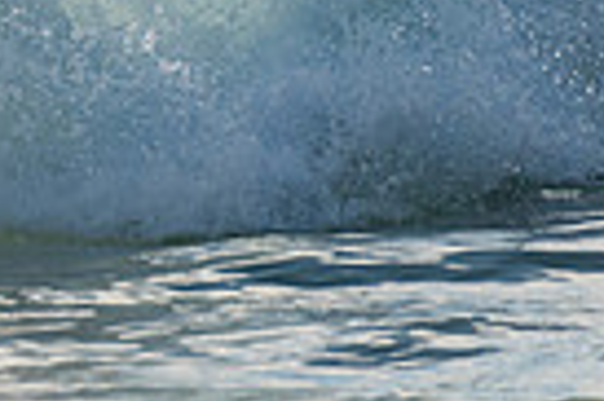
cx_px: -613
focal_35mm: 2117
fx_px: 35476
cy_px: -447
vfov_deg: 0.6
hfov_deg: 1.0
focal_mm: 500
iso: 125
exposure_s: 1/2000
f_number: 5.6
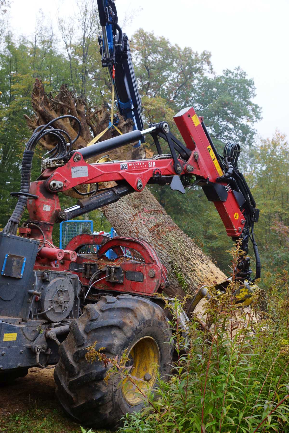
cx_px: 144
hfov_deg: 31.9
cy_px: 216
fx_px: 506
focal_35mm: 42
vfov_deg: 46.4
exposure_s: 1/60
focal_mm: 28
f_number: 4
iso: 640
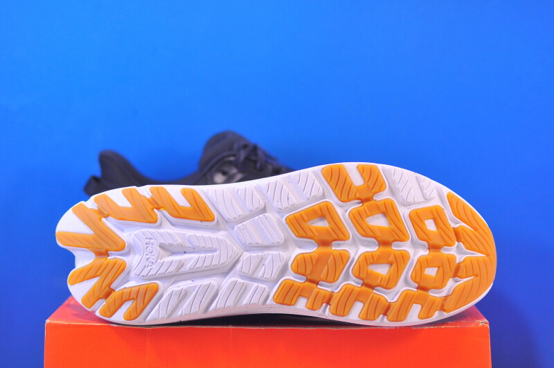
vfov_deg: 18.1
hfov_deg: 27.0
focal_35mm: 75
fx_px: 1153
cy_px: 184
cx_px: 277
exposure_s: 1/320
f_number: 2.2
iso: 250
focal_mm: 50
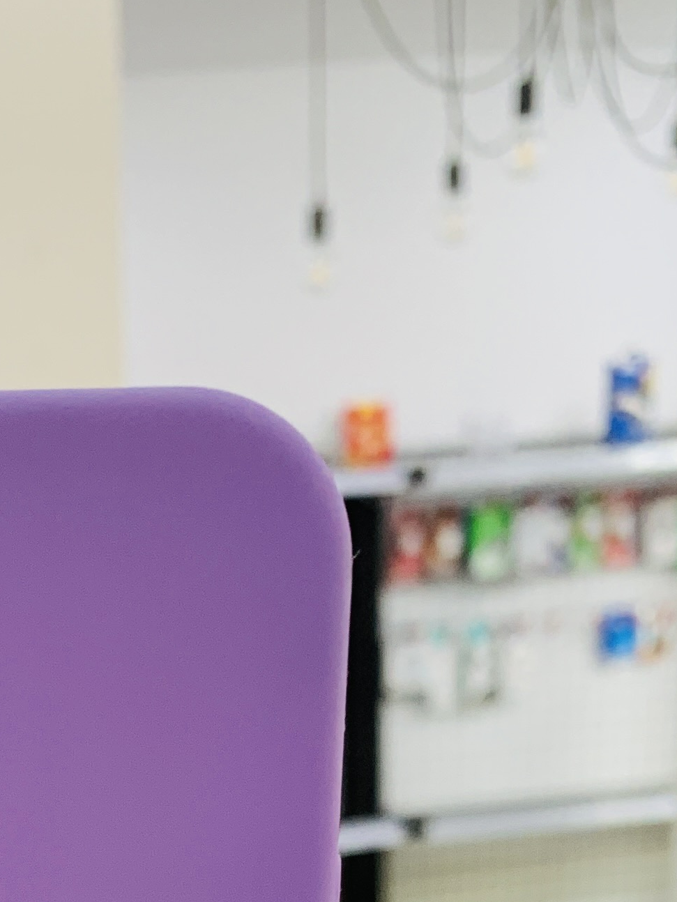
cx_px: -245
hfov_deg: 17.0
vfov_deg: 20.5
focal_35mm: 81
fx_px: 2112
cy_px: 1369
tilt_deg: -20.9
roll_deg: +4.5
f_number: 1.8
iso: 100
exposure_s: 1/78
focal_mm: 4.25
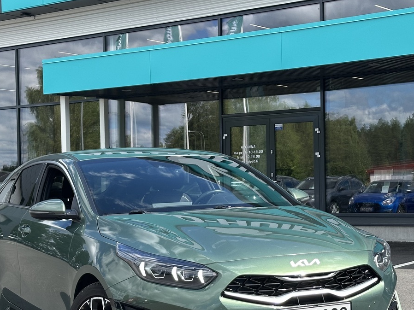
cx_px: 178
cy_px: 199
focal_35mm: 77
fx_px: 921
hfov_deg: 25.3
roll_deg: +0.4
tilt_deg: -0.3
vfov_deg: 19.1
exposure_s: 1/1414
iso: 64
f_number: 1.78
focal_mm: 6.86
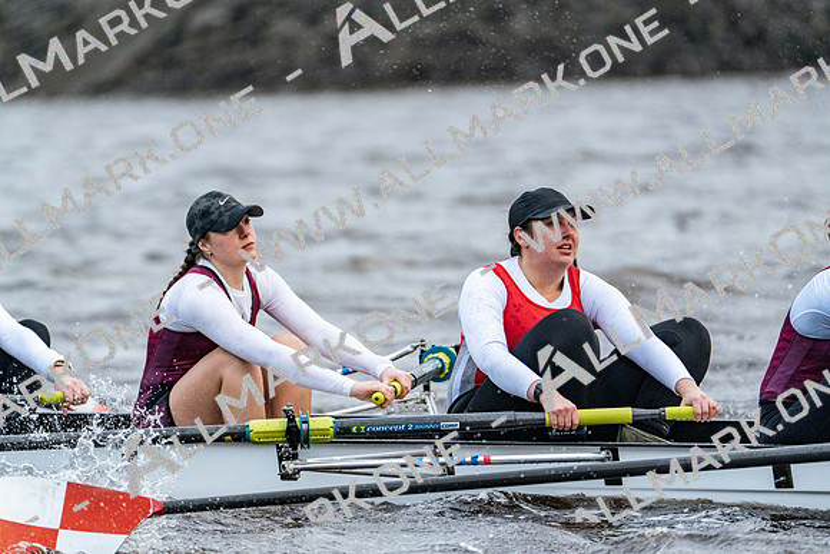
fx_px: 10930
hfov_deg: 4.3
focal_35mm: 474
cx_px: 415
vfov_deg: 2.9
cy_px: 277
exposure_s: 1/1600
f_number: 6.3
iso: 4000
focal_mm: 474
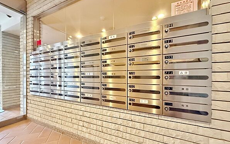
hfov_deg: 101.5
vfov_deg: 74.7
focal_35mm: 15
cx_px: 116
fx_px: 94
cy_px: 77
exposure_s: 1/60
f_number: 2.2
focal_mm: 2.22
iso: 1000
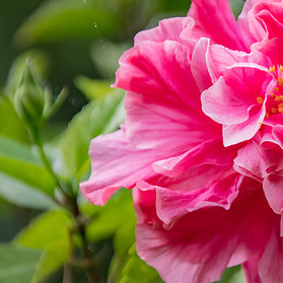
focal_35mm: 636
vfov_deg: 2.8
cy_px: 134
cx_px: 281
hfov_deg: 2.8
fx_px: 5883
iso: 800
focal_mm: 240
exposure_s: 1/1250
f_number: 6.3
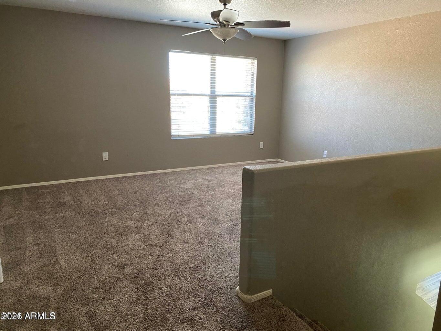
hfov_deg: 67.3
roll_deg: -1.6
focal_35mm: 26
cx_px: 220
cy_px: 166
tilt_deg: -9.8
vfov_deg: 53.1
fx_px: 331
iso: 250
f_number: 1.8
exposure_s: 1/60
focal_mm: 4.25
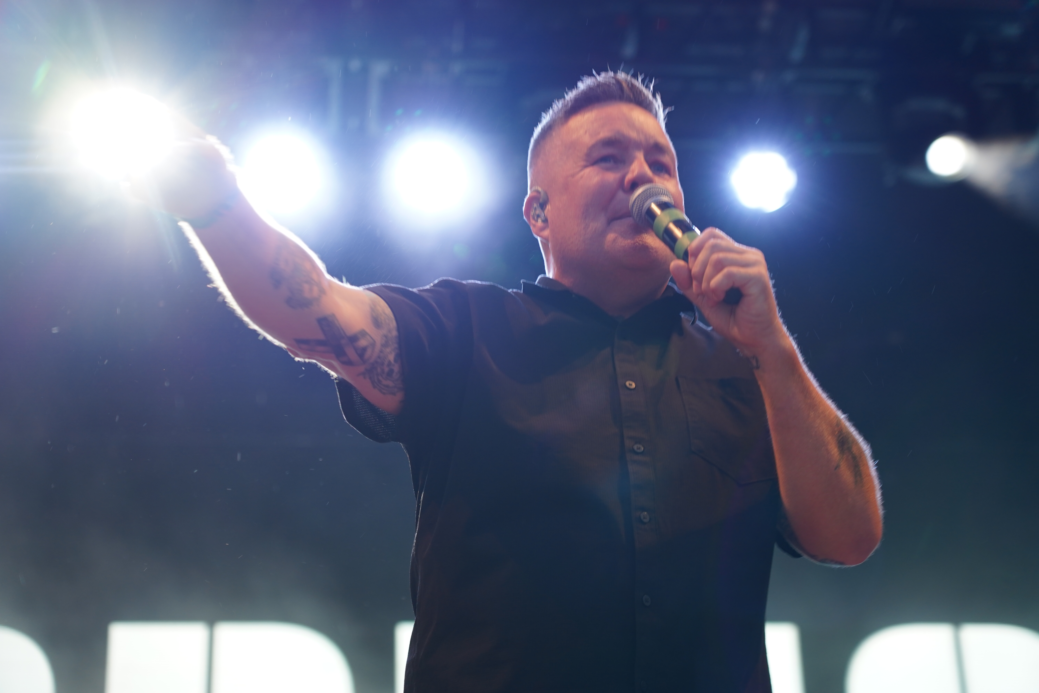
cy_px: 346
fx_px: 2482
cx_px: 520
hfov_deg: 23.6
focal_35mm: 86
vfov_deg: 15.9
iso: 640
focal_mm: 86
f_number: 4
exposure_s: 1/160
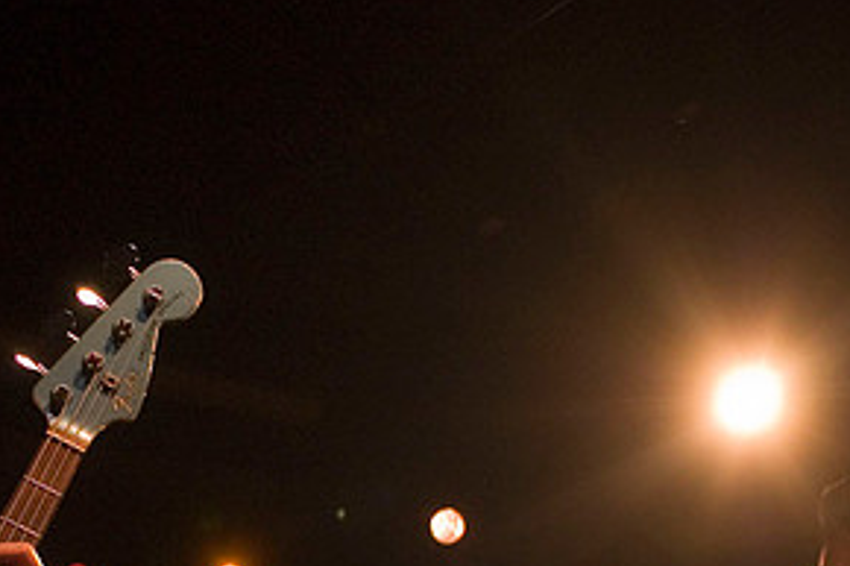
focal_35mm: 60
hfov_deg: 32.9
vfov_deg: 21.9
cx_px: 232
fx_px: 1416
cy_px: 543
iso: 800
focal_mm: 20
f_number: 2.8
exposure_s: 1/160
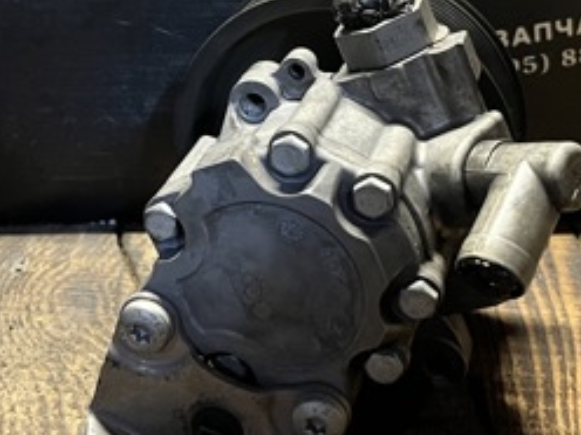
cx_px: 246
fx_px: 1125
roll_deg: +0.3
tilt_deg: -20.8
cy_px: 104
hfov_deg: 28.9
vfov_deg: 21.7
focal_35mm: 67
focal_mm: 5.1
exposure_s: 1/25
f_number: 1.6
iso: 500
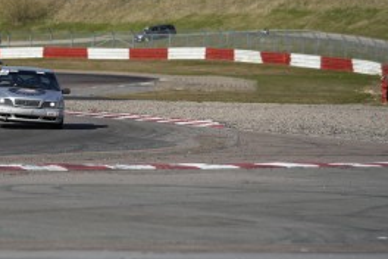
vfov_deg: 4.9
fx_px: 2996
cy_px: 85
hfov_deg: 7.4
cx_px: 26
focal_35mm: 278
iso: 125
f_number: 3.5
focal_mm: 147
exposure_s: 1/1000
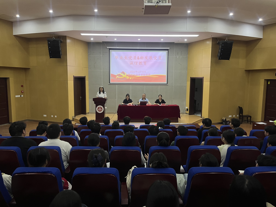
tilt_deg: -5.8
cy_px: 104
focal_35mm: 26
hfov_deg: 67.3
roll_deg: -0.4
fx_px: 207
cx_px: 138
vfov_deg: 53.1
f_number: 1.6
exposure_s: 1/50
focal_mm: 5.1
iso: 100
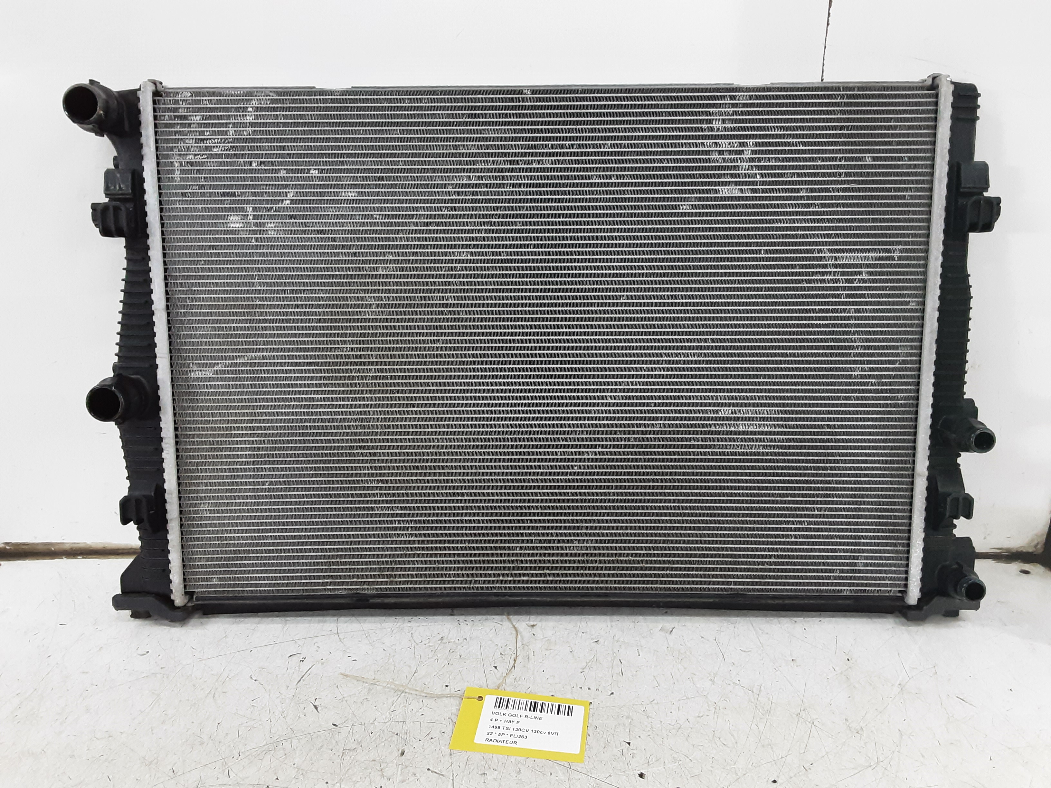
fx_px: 820
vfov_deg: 51.4
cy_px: 394
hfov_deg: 65.3
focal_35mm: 27
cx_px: 526
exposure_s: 1/33
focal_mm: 2.91
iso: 160
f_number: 1.9
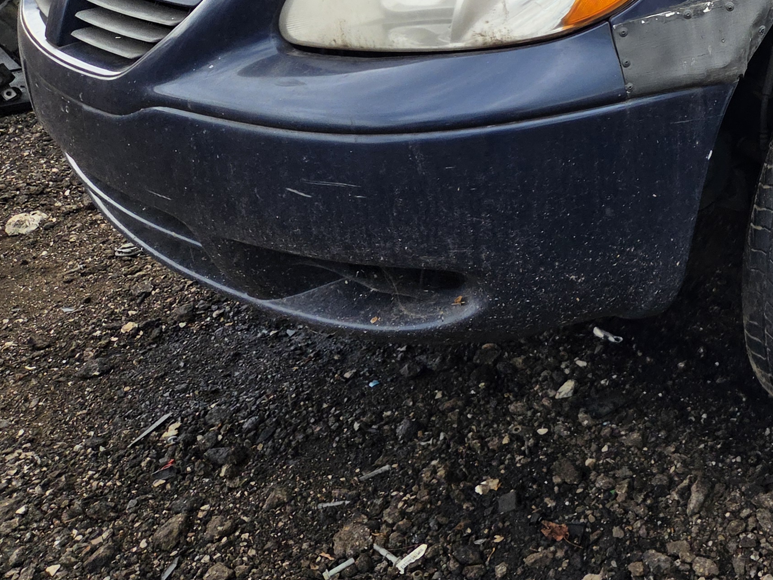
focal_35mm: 54
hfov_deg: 31.0
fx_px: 1206
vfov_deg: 25.7
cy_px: 3
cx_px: 881
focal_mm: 5.4
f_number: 1.8
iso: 80
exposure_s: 1/1859
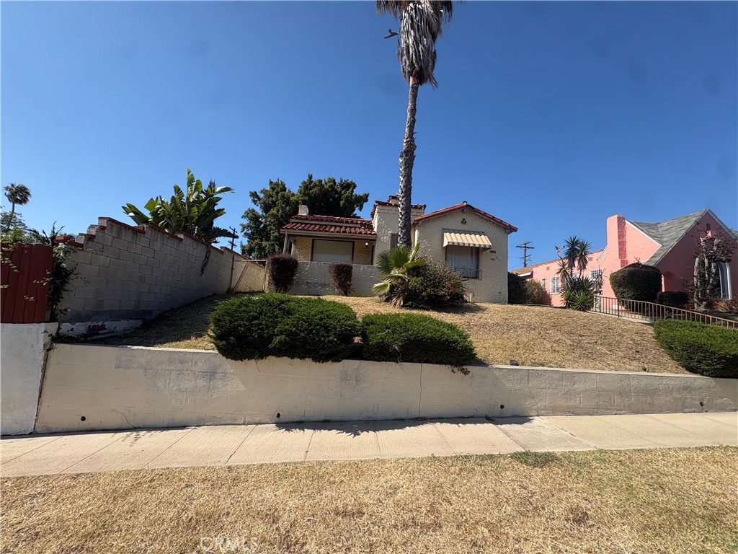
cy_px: 277
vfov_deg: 85.7
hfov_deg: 102.1
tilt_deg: +9.2
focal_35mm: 14
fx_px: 298
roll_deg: -2.9
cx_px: 369
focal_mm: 2.22
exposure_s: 1/1126
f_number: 2.2
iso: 40
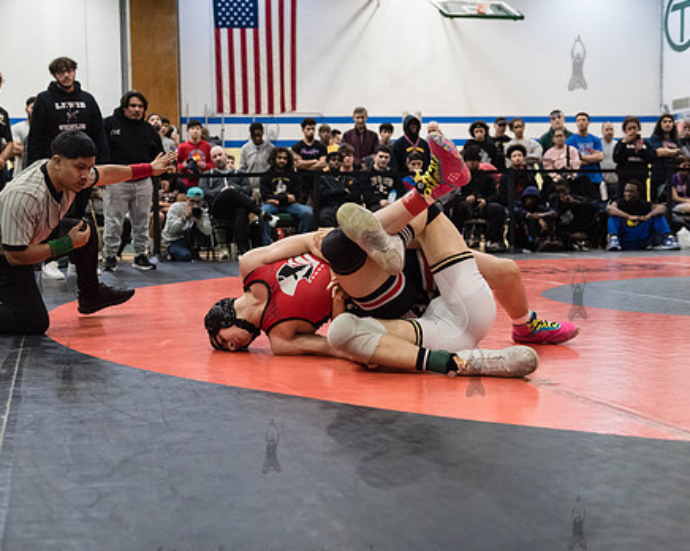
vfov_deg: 30.2
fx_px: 1020
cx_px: 271
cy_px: 292
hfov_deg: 37.2
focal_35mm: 50
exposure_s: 1/500
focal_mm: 40
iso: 8000
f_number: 3.2
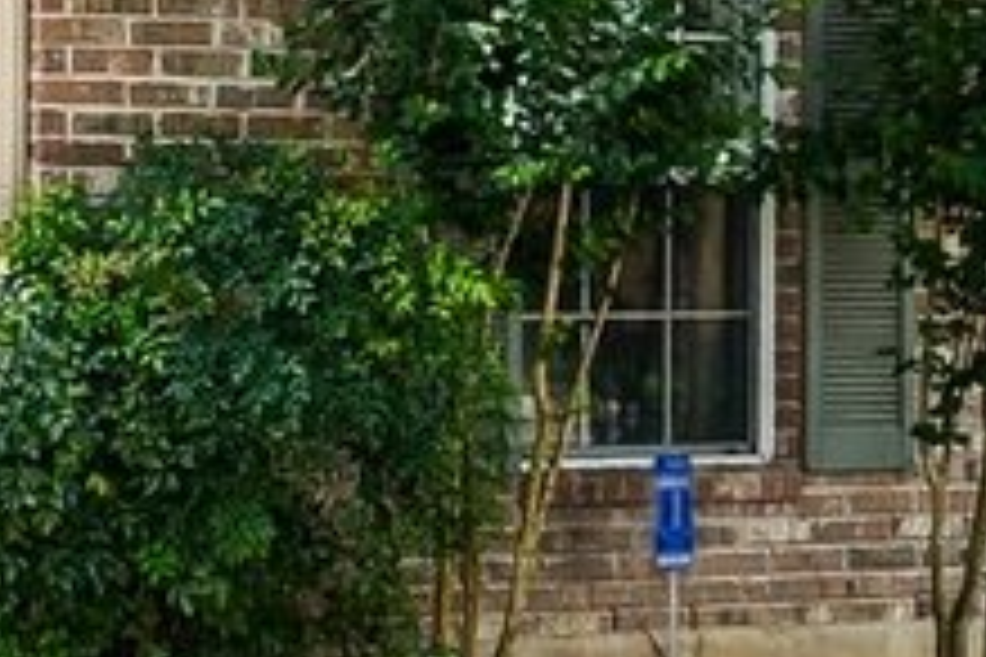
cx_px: -986
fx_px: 3451
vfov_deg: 10.3
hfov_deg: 13.8
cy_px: -500
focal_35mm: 126
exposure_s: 1/250
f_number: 8
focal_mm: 17
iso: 400
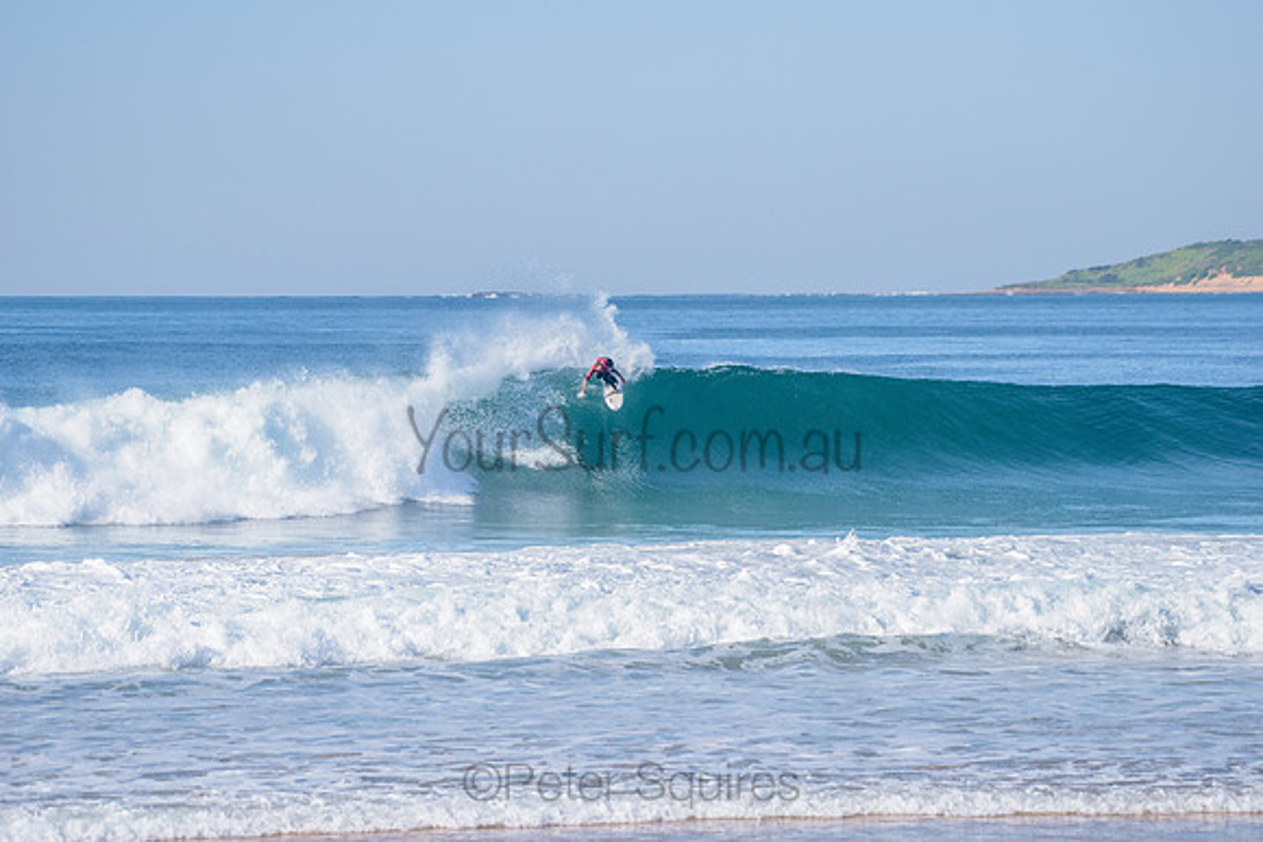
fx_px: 7018
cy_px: 421
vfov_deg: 6.9
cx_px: 632
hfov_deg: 10.3
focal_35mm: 200
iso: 250
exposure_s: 1/2500
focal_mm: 200
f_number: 5.6
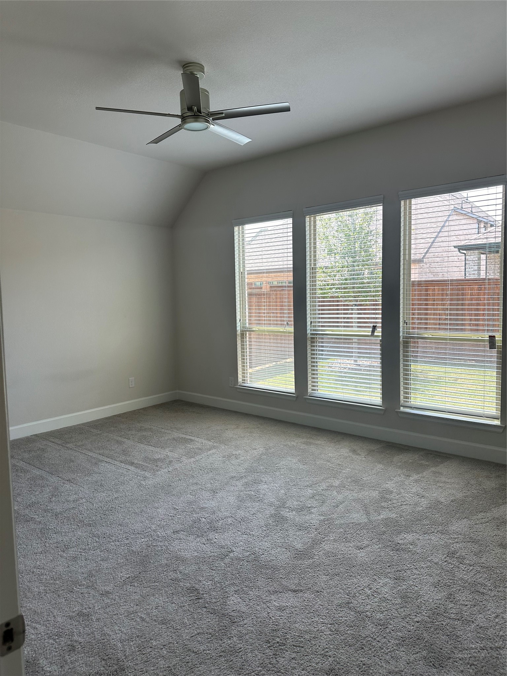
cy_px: 338
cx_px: 254
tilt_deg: -4.4
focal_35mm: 24
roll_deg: +0.5
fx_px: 469
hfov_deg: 56.8
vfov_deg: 71.6
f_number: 1.78
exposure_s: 1/262
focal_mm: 6.86
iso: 80
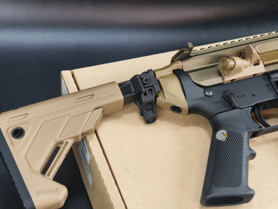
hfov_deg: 23.0
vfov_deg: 17.4
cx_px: 139
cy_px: 104
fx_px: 684
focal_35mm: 85
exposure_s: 1/30
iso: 1776
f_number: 2.67
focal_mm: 22.48
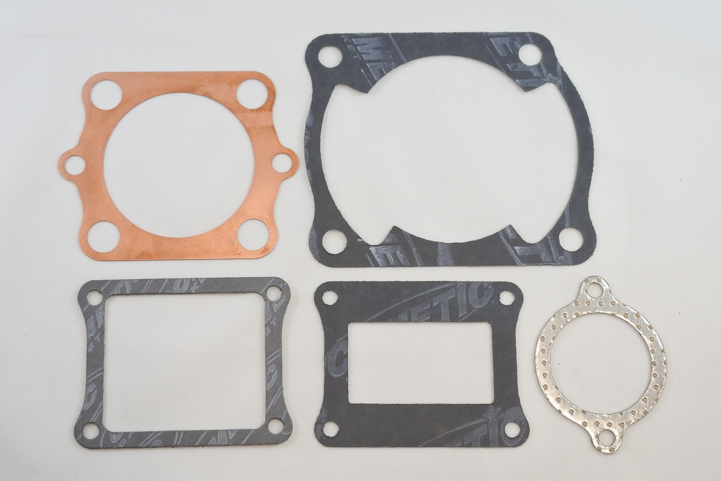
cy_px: 240
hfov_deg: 42.7
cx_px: 360
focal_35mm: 46
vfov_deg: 29.3
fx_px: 921
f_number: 4.5
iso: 400
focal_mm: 17.2
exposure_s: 1/125
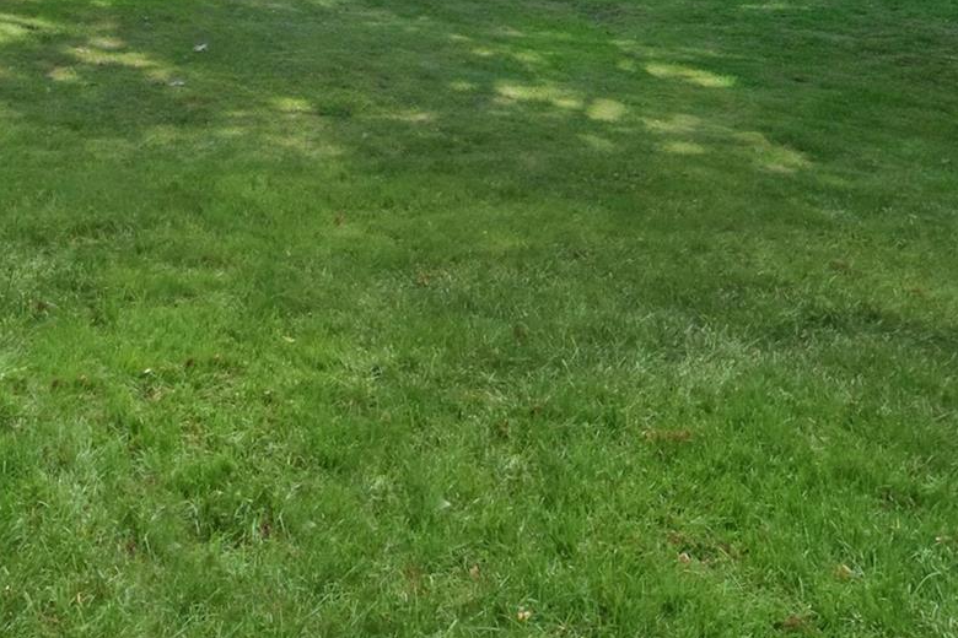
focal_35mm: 43
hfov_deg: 42.5
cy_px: -190
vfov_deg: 26.4
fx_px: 1153
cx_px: 155
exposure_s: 1/200
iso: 640
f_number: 11
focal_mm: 11
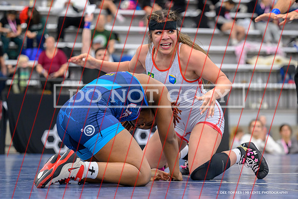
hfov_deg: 14.6
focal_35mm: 140
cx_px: 173
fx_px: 1161
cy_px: 121
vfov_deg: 9.8
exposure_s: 1/800
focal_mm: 95
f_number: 2.8
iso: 2200
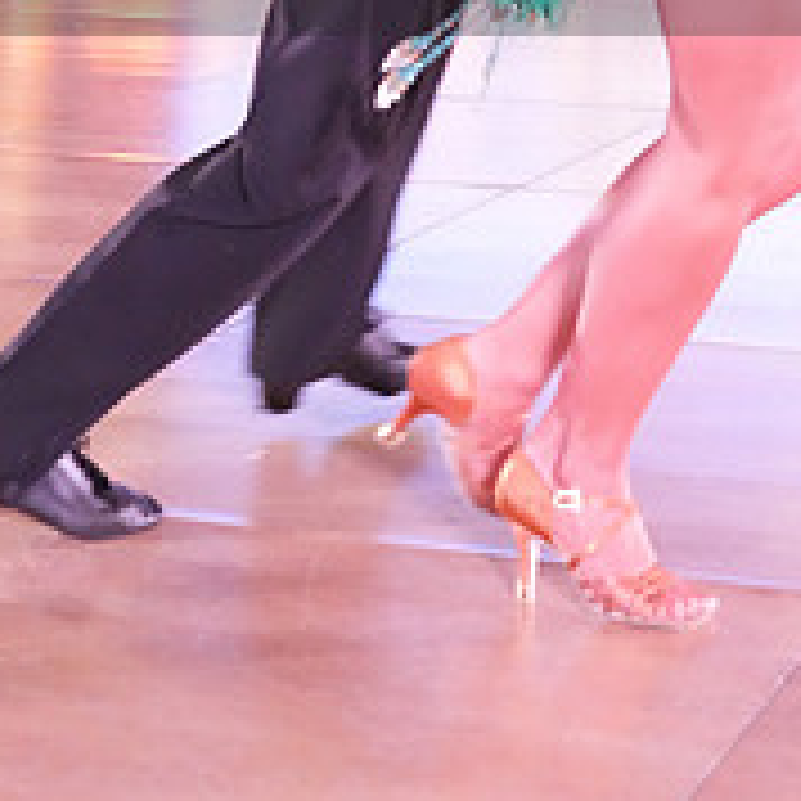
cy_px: -112
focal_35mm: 111
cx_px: 313
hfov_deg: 15.7
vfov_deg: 15.2
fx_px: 2906
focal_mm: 40
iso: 8000
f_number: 6.3
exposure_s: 1/250
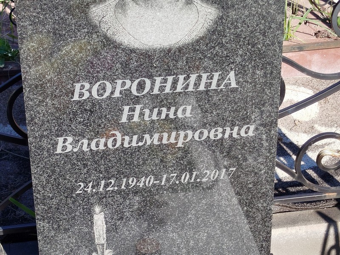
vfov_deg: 48.2
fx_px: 285
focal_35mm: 29
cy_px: 128
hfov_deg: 61.7
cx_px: 170
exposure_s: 1/409
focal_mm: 5.31
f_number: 1.7
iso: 50
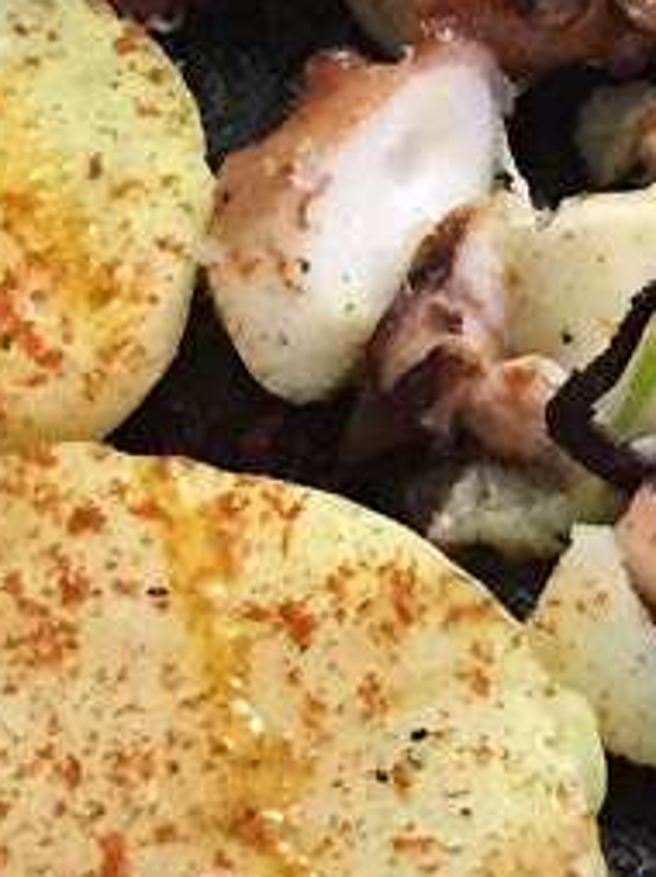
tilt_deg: -53.1
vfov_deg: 10.8
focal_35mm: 183
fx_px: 4632
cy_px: 152
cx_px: 476
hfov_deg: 8.1
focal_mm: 4.15
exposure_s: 1/25
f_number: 2.2
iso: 320
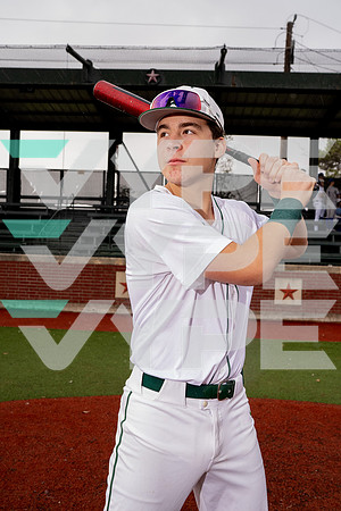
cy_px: 256
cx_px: 170
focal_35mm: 35
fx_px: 497
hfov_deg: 37.9
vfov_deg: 54.4
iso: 800
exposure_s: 1/250
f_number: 6.3
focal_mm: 35
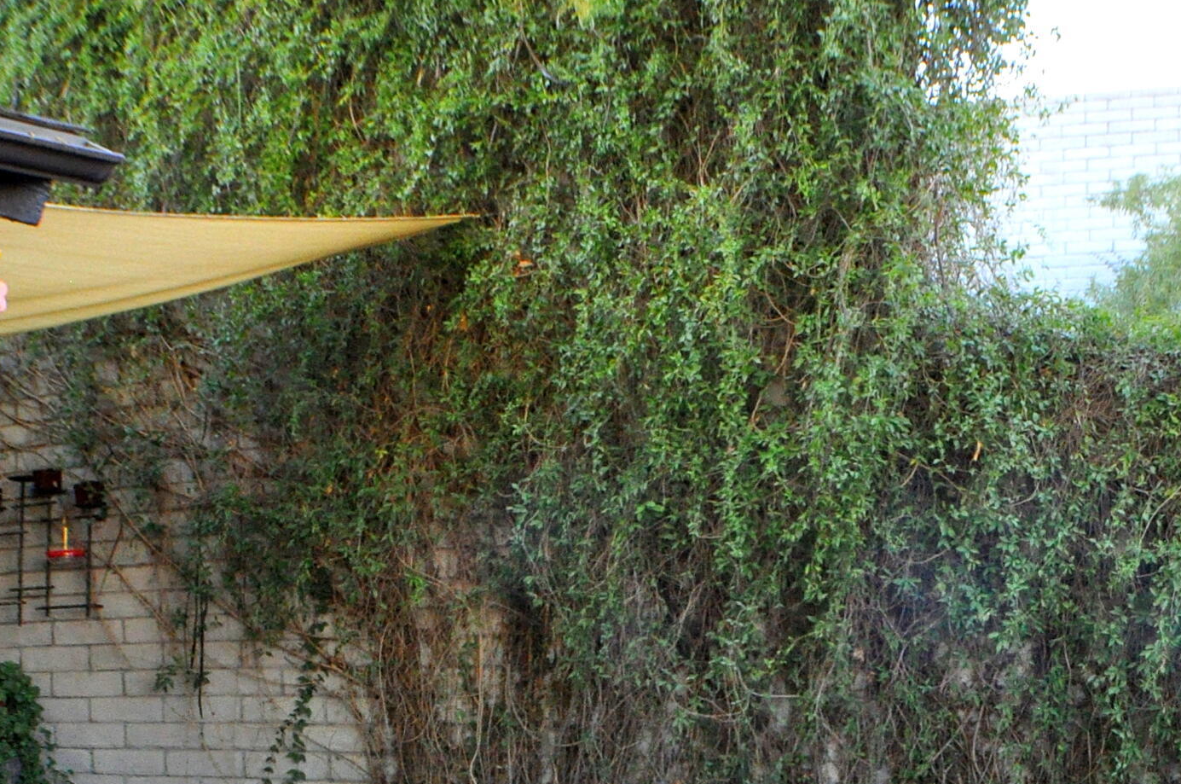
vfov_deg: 17.2
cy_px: 691
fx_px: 2555
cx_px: 808
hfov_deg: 25.9
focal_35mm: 78
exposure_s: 1/200
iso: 1600
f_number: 7.1
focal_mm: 24
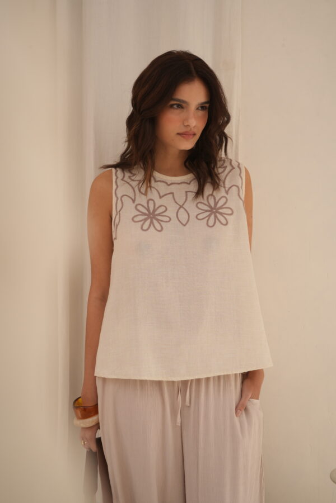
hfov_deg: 27.0
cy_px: 252
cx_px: 168
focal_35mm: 50
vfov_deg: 39.6
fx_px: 700
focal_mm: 50
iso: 125
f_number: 10
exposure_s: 1/125
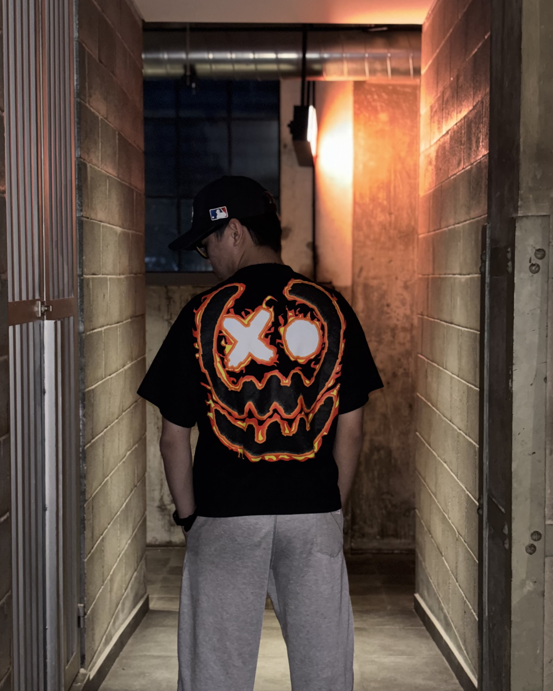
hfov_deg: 27.6
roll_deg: -1.7
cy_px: 342
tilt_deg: -3.7
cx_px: 273
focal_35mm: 55
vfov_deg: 34.1
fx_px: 1125
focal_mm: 5.96
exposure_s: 1/4
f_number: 1.6
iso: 250
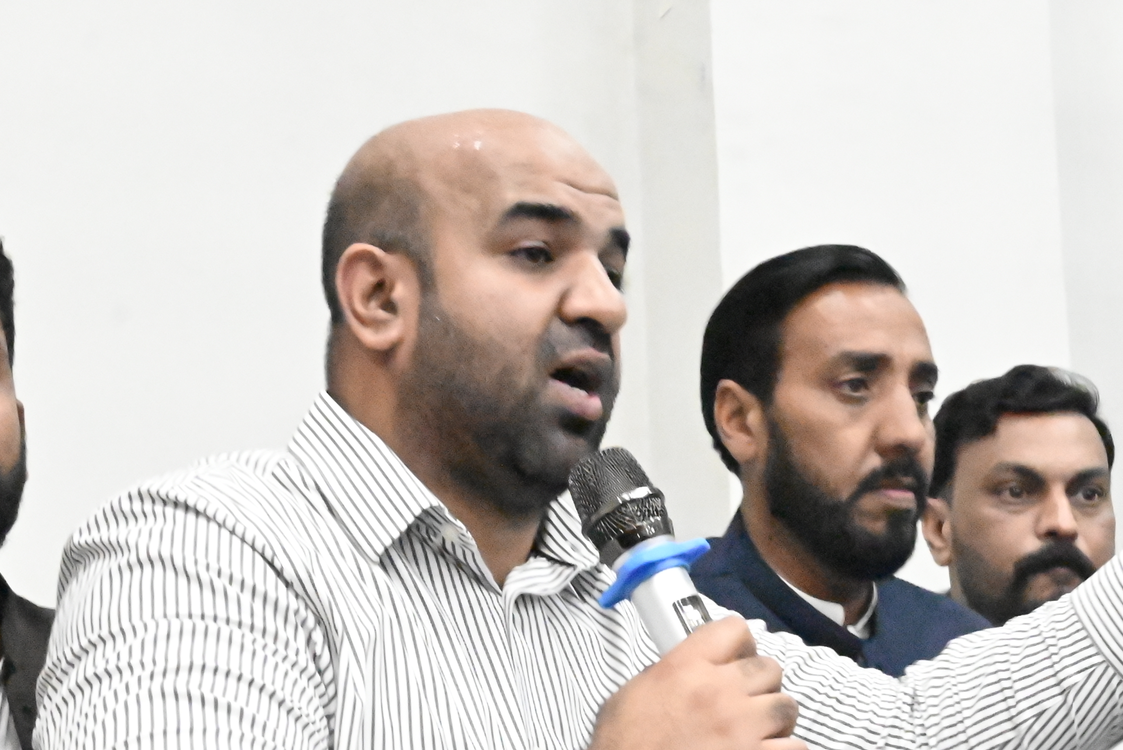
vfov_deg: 16.7
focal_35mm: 82
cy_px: 421
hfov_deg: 24.7
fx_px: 2559
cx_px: 613
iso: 51200
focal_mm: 35
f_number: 10
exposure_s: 1/100
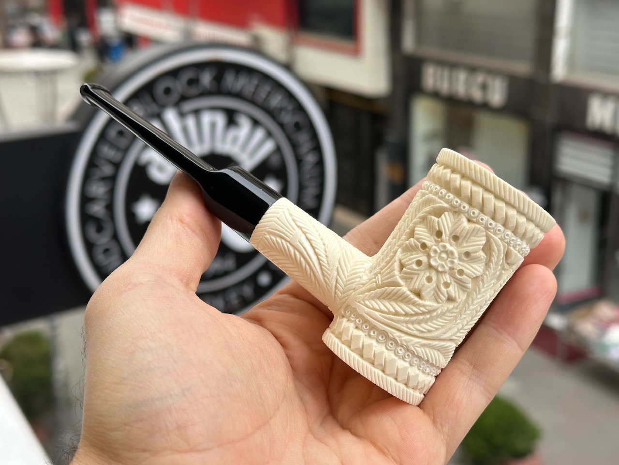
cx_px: 310
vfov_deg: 30.3
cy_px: 232
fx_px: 858
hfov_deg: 39.7
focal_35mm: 48
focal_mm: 6.86
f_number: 1.78
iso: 64
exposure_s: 1/297
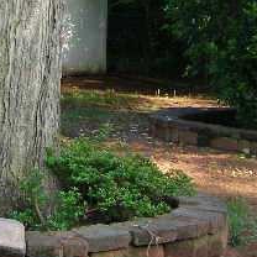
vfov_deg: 10.4
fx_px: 1386
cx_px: 0
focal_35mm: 165
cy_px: -61
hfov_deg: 10.5
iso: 50
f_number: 2.8
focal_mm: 7.8
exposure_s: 1/98.7
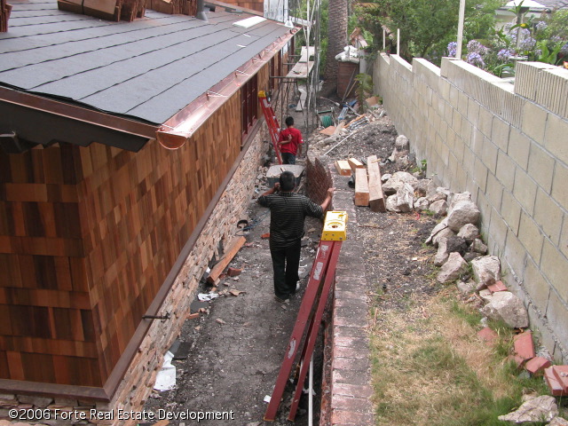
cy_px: 213
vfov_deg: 40.7
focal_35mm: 35
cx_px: 284
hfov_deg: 52.6
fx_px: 574
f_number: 3.5
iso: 100
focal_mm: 8.9
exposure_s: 1/107
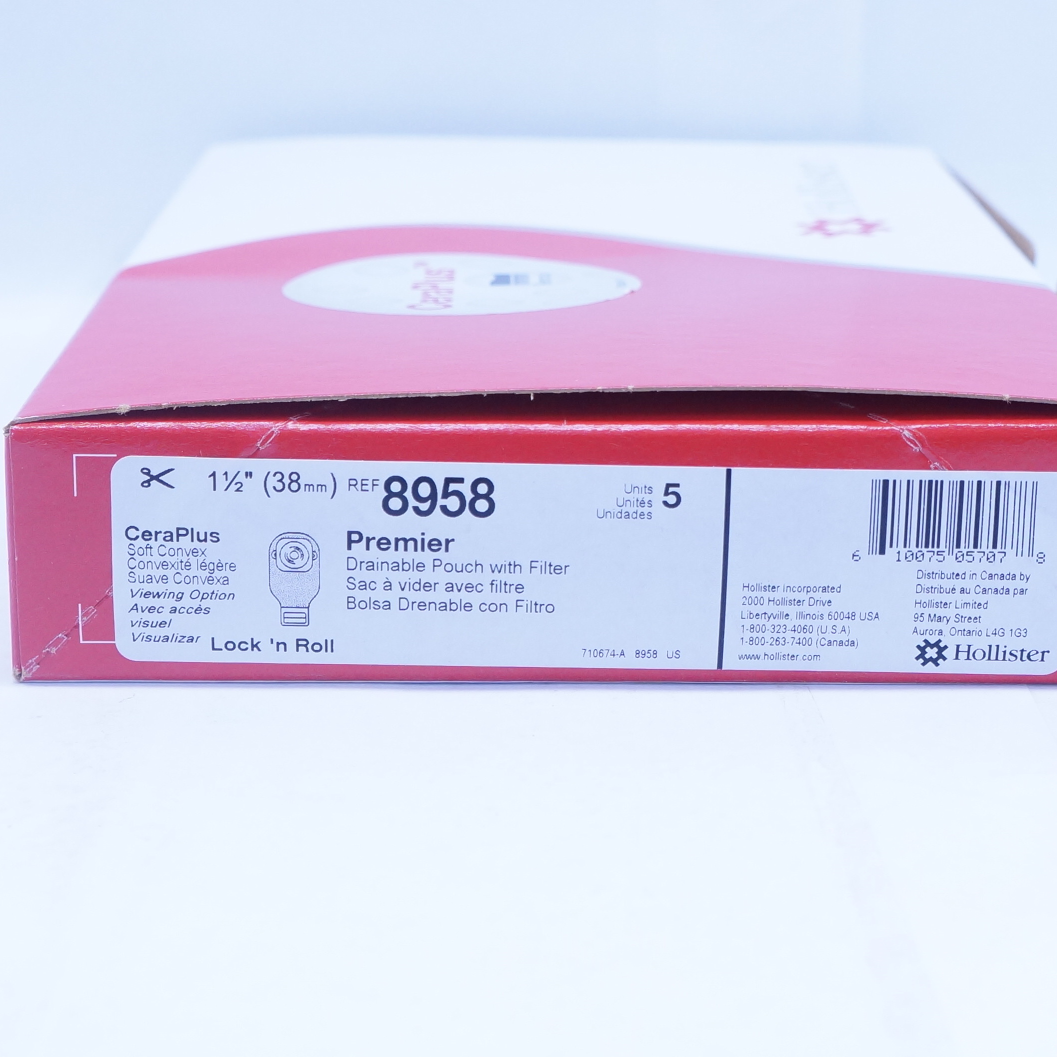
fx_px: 2556
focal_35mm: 74
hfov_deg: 23.4
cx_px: 580
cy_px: 364
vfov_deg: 23.3
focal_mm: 25
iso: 800
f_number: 4.5
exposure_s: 1/200
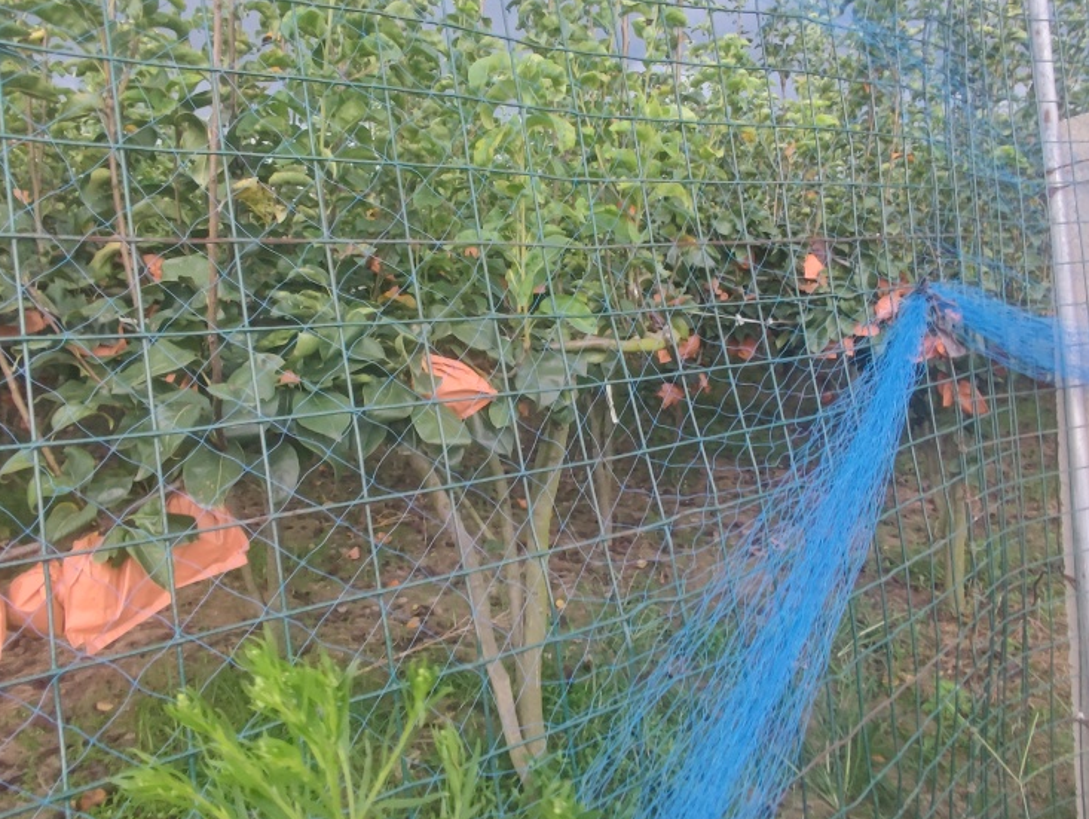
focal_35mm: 24
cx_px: 521
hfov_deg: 71.5
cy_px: 384
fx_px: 756
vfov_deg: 56.8
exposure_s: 1/50
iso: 89
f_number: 2.2
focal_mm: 1.65
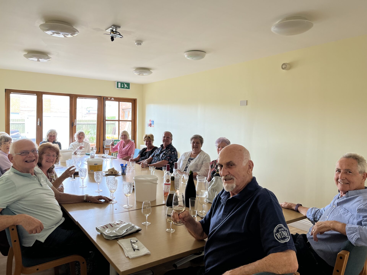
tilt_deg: -3.0
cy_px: 138
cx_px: 184
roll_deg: -1.3
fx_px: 276
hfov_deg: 67.3
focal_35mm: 26
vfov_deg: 53.1
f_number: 1.6
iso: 64
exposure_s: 1/100
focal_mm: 5.1
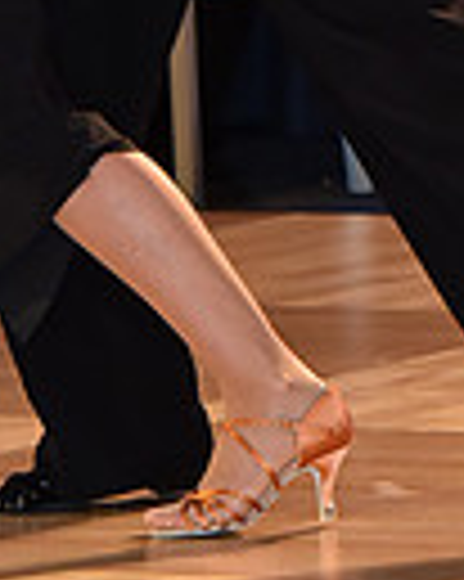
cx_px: 38
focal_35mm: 570
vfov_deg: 3.4
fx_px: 9796
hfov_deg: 2.7
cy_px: -369
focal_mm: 135
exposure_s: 1/320
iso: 2000
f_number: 4.5
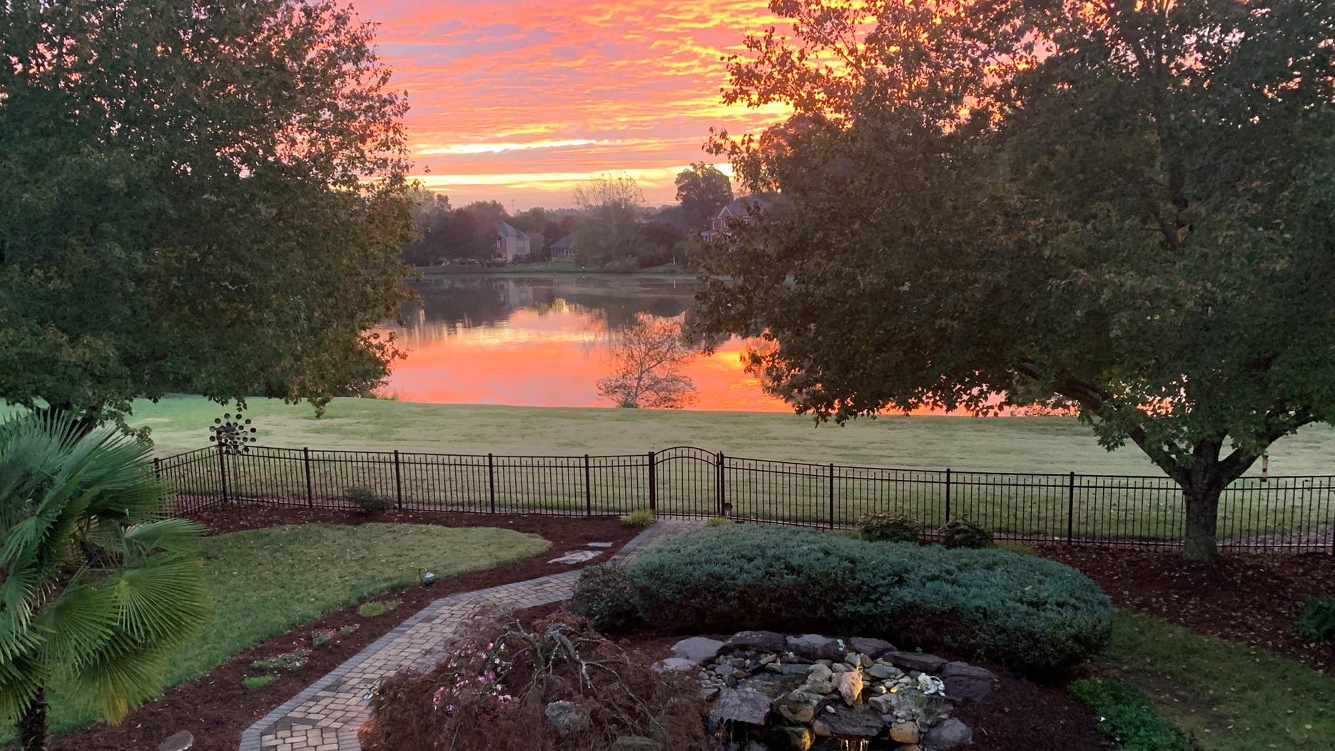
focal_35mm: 31
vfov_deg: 37.6
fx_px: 1098
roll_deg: +2.1
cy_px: 458
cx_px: 644
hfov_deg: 62.6
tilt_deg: -12.5
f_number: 1.8
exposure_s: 1/40
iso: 400
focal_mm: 4.25
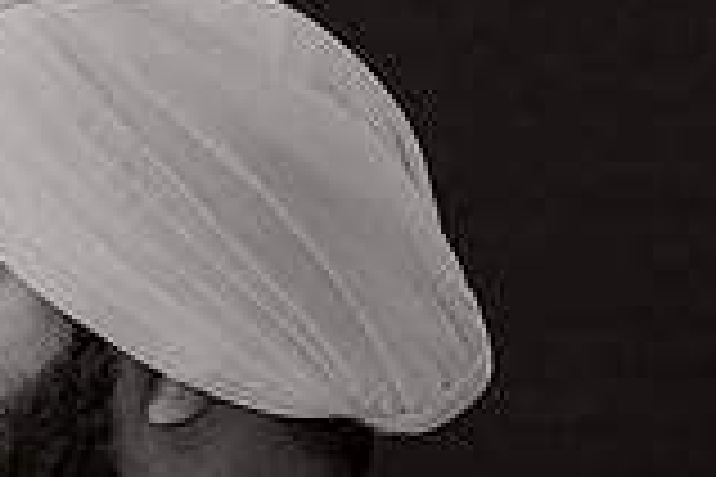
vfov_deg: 6.5
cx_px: 122
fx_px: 4196
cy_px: 526
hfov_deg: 9.7
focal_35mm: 211
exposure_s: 1/100
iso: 1000
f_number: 2.2
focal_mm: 58
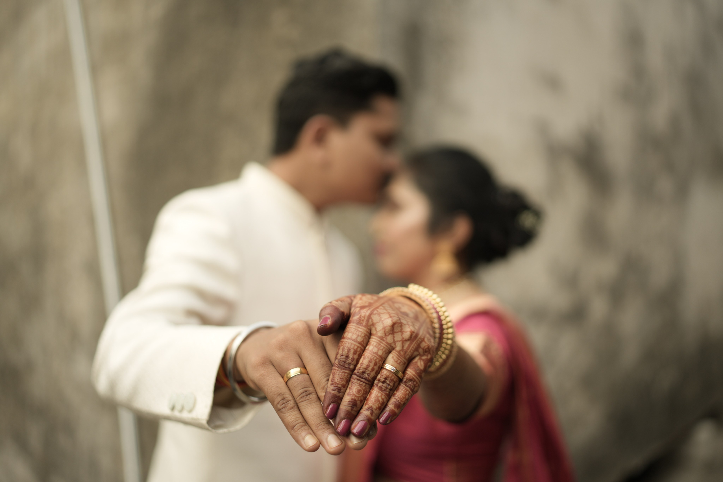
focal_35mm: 35
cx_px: 362
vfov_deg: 37.9
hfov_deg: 54.4
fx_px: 703
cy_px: 241
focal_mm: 35
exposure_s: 1/1000
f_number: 1.4
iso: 100
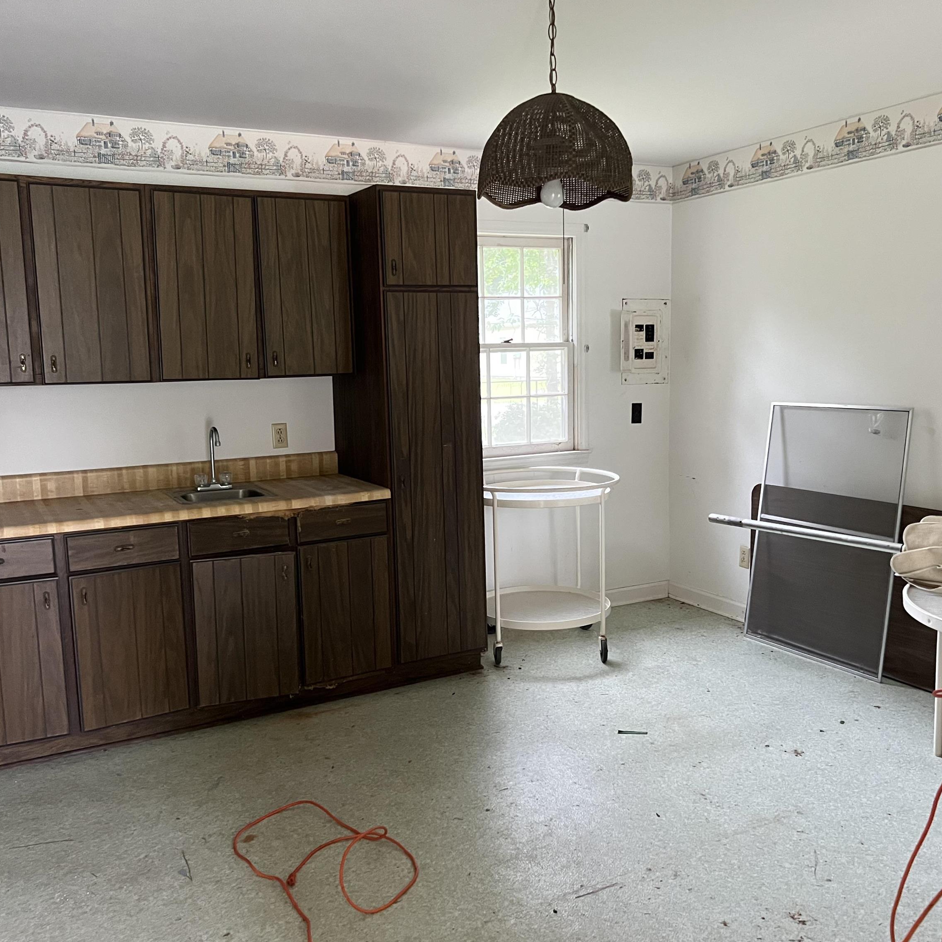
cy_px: 473
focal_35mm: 31
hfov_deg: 52.5
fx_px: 954
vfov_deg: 52.5
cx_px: 477
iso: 500
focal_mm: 5.7
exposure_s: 1/60
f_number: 1.5
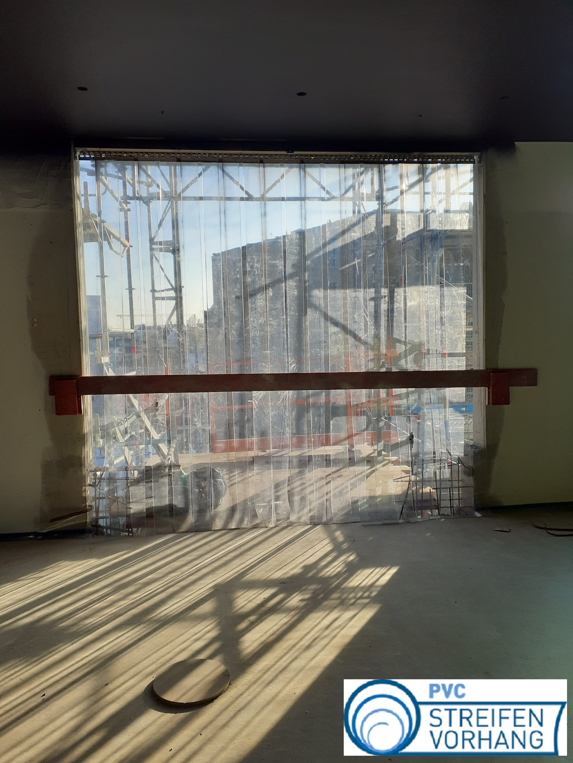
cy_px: 382
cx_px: 286
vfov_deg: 65.3
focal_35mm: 27
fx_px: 596
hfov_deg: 51.4
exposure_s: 1/991
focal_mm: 3.6
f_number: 1.9
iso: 40
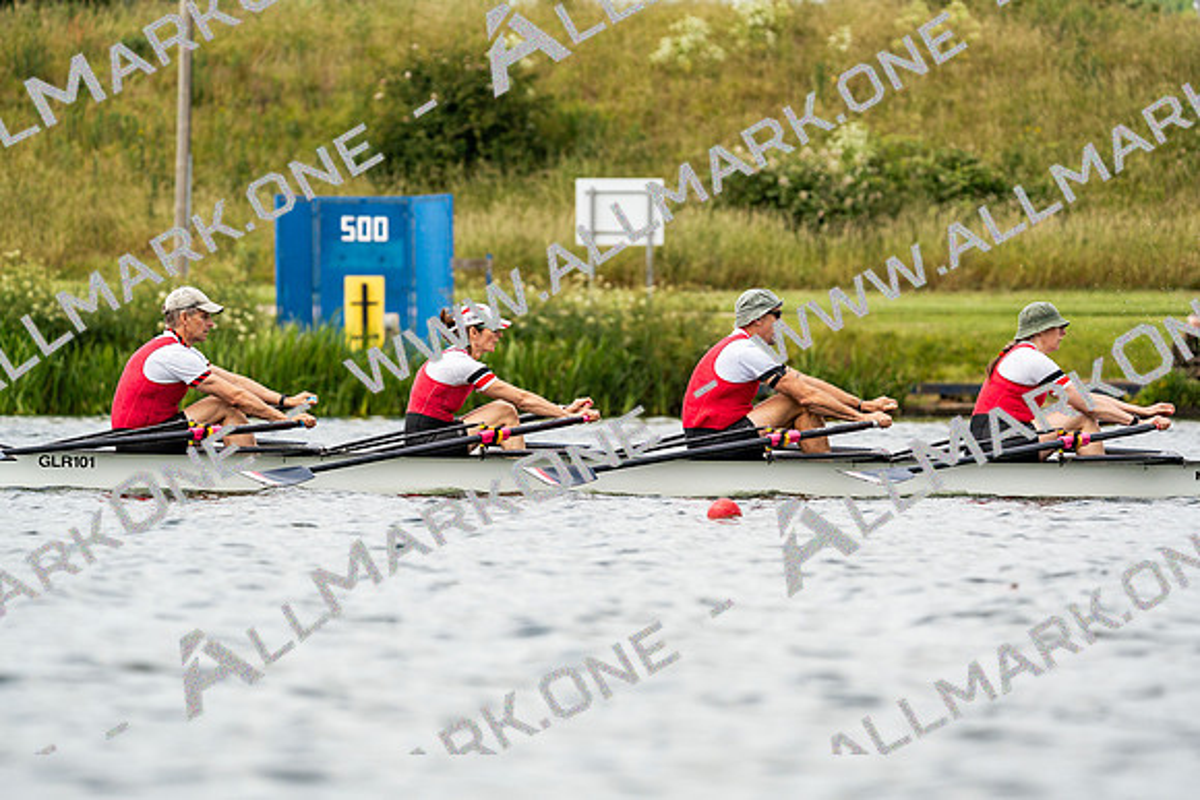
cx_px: 600
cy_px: 400
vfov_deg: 4.6
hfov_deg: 6.9
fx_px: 10002
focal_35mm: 300
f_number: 6.3
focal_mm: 300
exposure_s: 1/2000
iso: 400
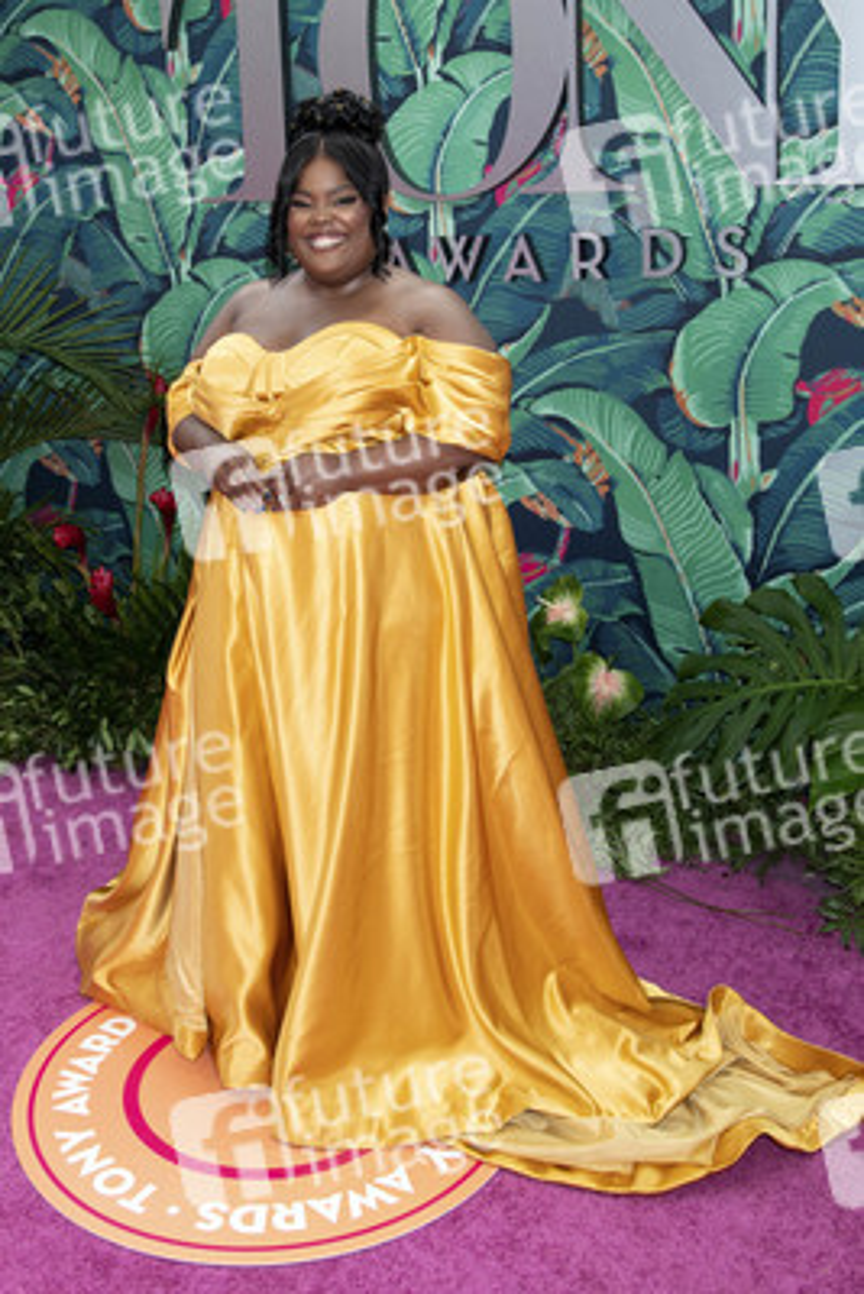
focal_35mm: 31
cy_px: 647
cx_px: 432
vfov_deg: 60.3
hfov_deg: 42.4
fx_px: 1115
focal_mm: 31
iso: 320
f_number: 5
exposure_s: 1/200
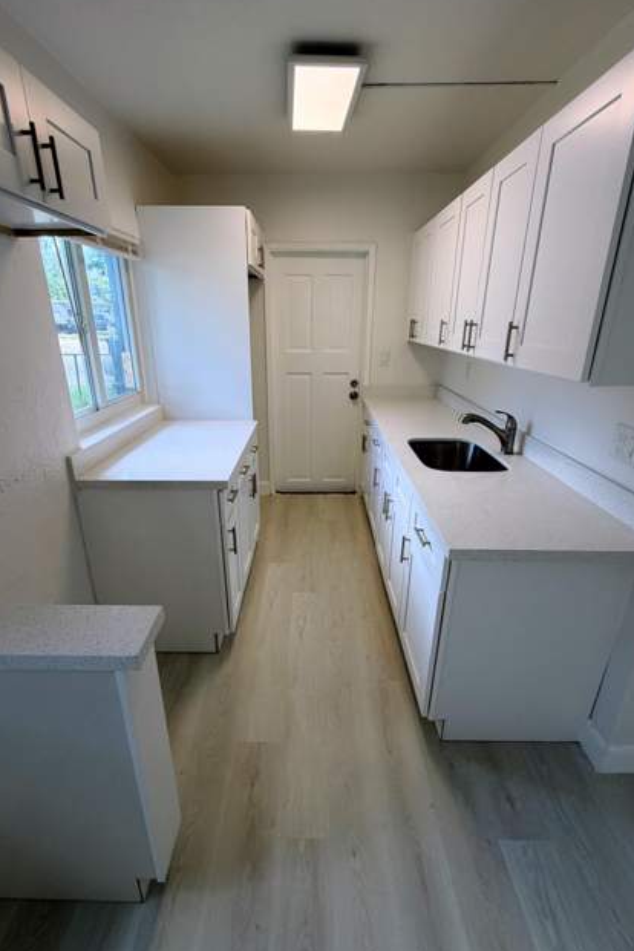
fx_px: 396
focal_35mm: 15
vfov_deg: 100.4
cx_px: 305
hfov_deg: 77.3
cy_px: 469
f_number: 2.2
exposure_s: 1/120
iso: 80
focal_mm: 2.22
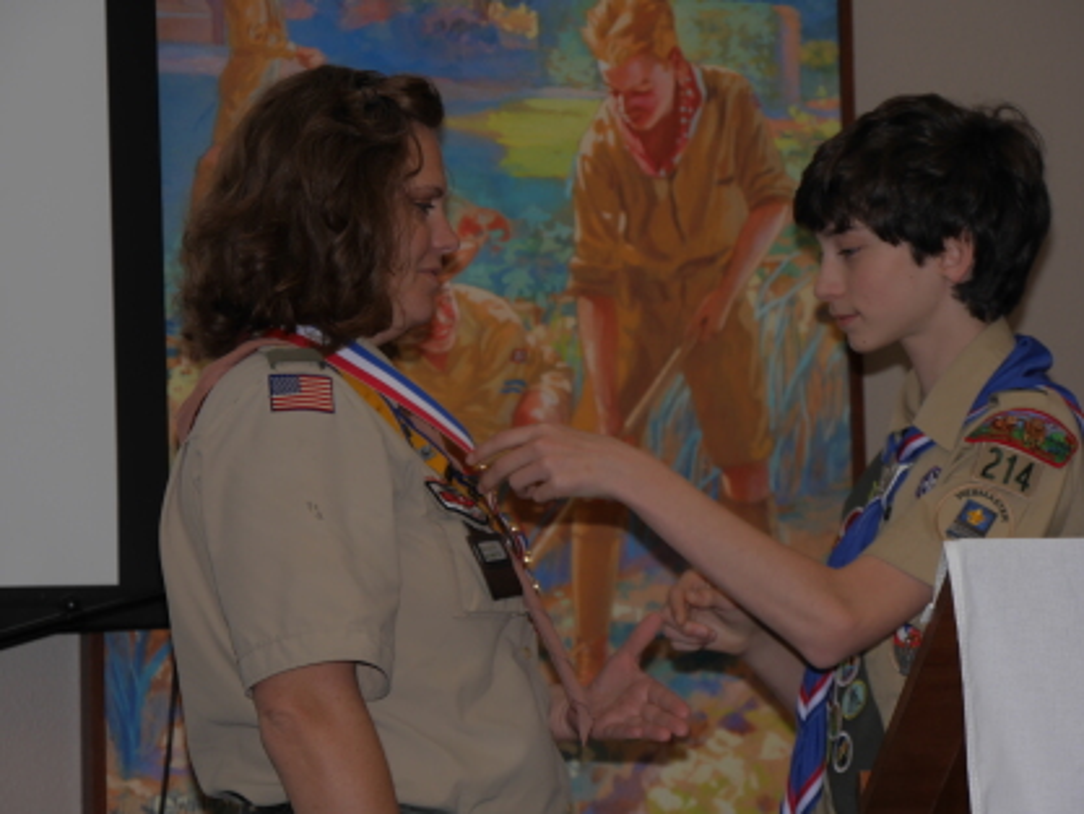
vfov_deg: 10.8
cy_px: 407
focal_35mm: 138
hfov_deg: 14.3
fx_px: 4323
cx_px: 542
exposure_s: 1/125
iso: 200
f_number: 5.4
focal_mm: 69
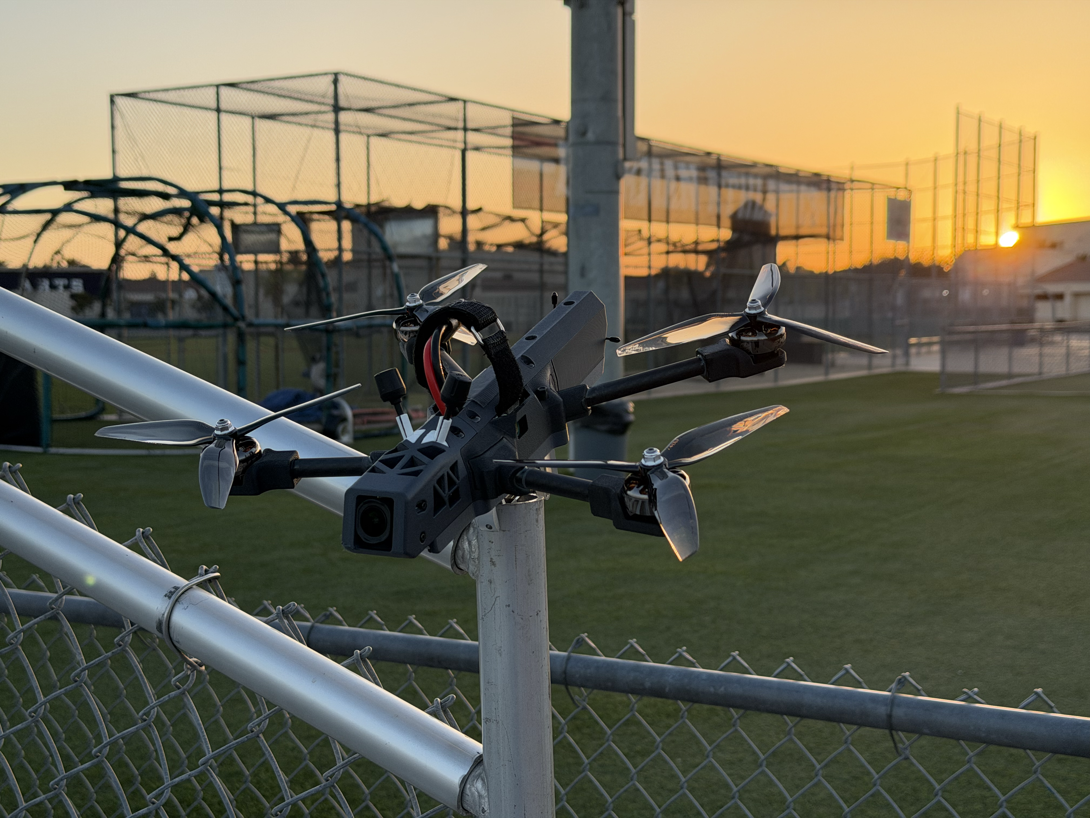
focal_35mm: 48
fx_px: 1511
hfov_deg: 39.7
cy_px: 409
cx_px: 545
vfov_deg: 30.3
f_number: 1.78
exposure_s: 1/754
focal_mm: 6.76
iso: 100
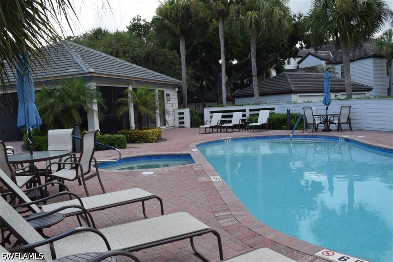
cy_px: 131
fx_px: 377
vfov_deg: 38.4
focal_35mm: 34
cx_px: 196
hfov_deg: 55.1
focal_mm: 23
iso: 280
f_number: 8
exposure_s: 1/250
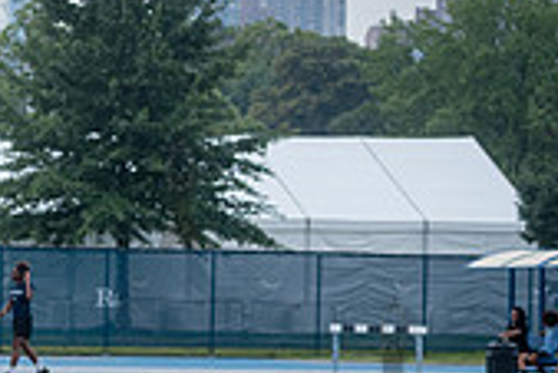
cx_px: -332
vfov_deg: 3.6
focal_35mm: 385
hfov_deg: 5.3
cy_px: 430
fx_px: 5972
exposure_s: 1/640
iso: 160
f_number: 5
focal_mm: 92
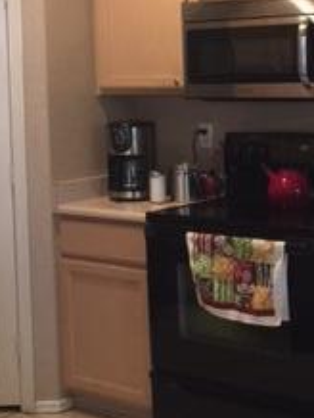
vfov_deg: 22.8
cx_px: -8
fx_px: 1026
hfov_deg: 17.0
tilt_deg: -1.9
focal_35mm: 85
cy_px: 117
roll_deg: +2.0
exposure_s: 1/15
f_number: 2.2
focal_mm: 4.15
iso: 125
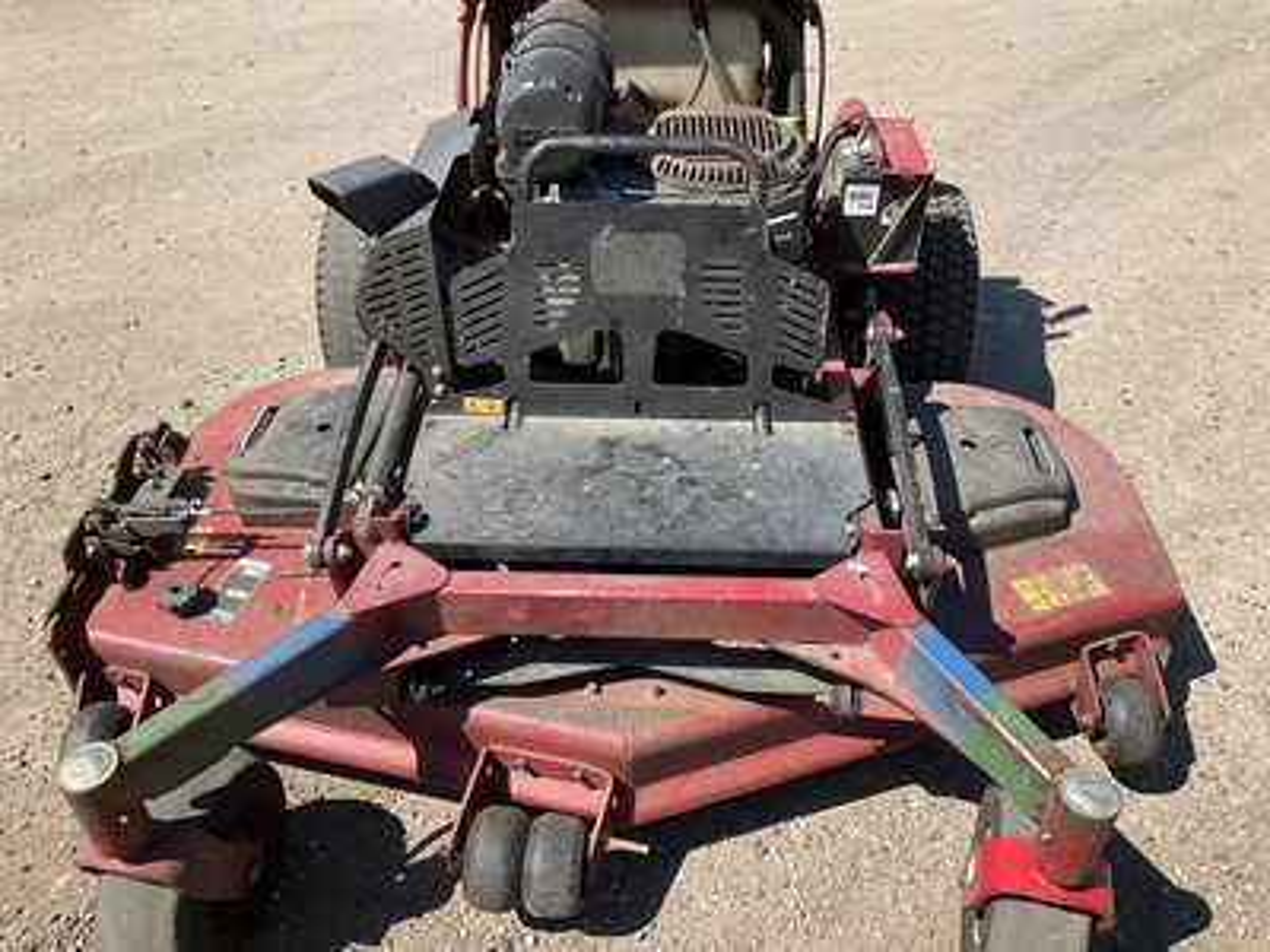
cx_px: 635
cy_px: 476
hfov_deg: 61.7
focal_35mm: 29
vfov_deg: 48.2
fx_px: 1064
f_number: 1.8
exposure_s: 1/1168
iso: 25
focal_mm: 3
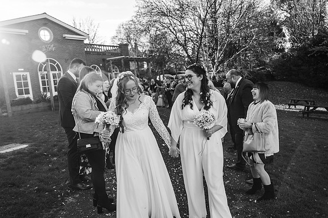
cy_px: 109
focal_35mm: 28
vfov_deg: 45.6
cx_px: 164
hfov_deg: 64.6
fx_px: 260
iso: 320
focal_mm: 28.5
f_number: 4
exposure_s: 1/640
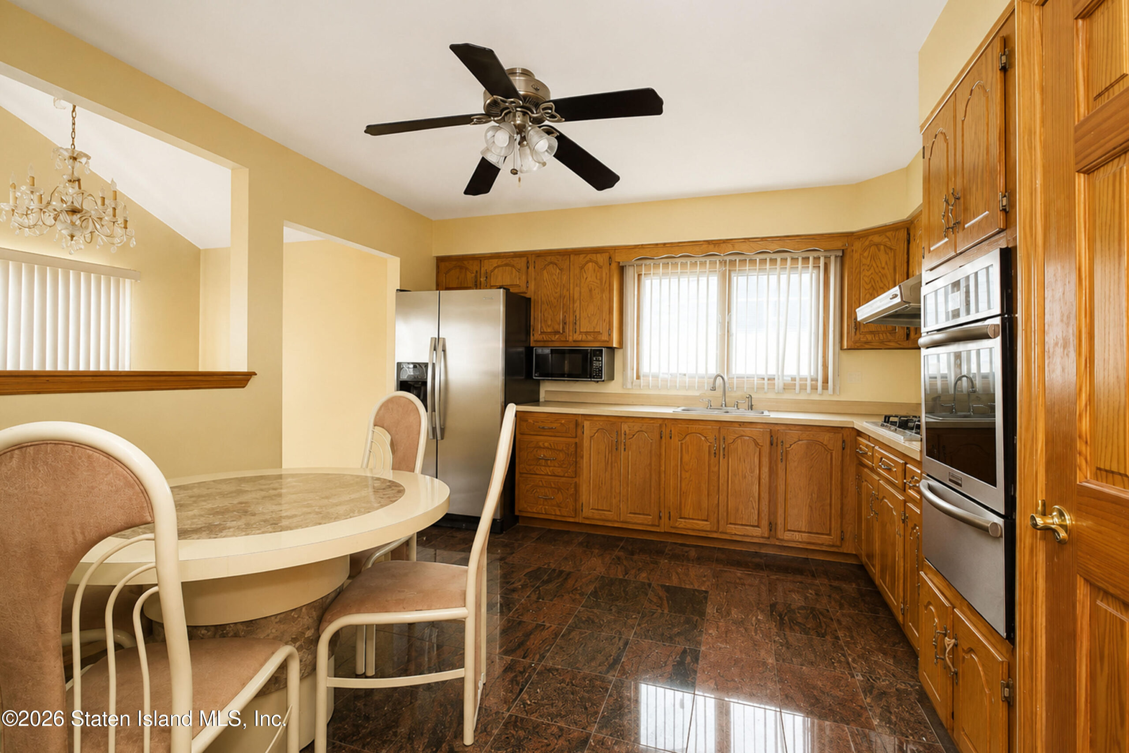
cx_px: 564
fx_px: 470
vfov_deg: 77.3
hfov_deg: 100.4
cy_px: 376
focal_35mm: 15
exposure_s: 1/60
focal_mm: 10
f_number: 7.1
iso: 2000
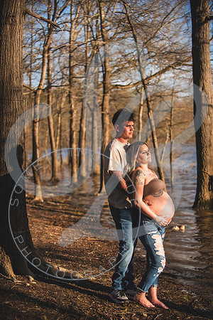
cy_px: 160
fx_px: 666
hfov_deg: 18.2
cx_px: 106
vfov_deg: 27.0
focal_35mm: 75
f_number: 2.8
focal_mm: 75
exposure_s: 1/1000
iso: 100
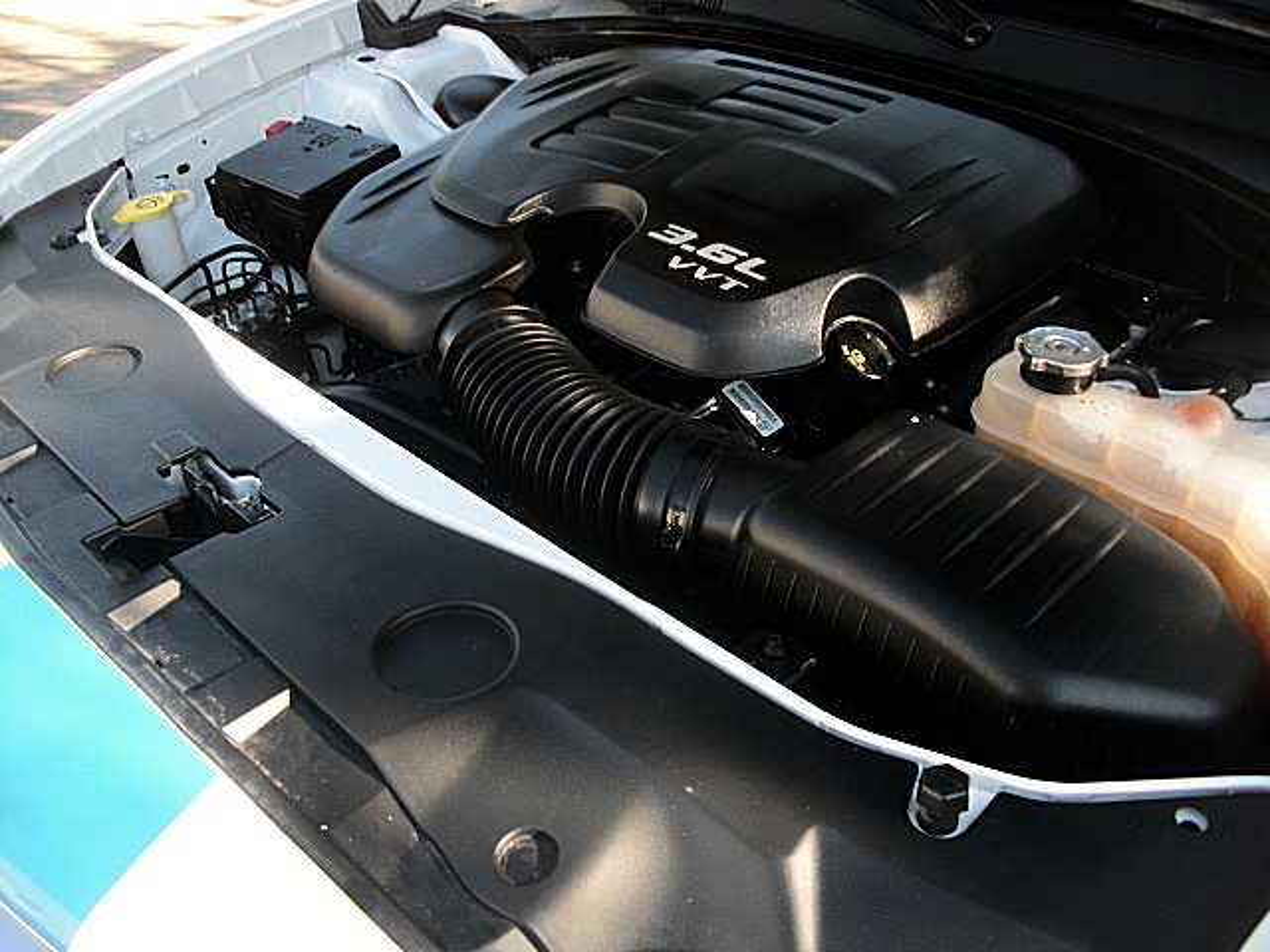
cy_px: 476
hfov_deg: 51.4
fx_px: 1321
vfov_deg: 39.7
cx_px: 635
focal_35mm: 36
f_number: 2.8
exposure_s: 1/100
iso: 50
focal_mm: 6.3
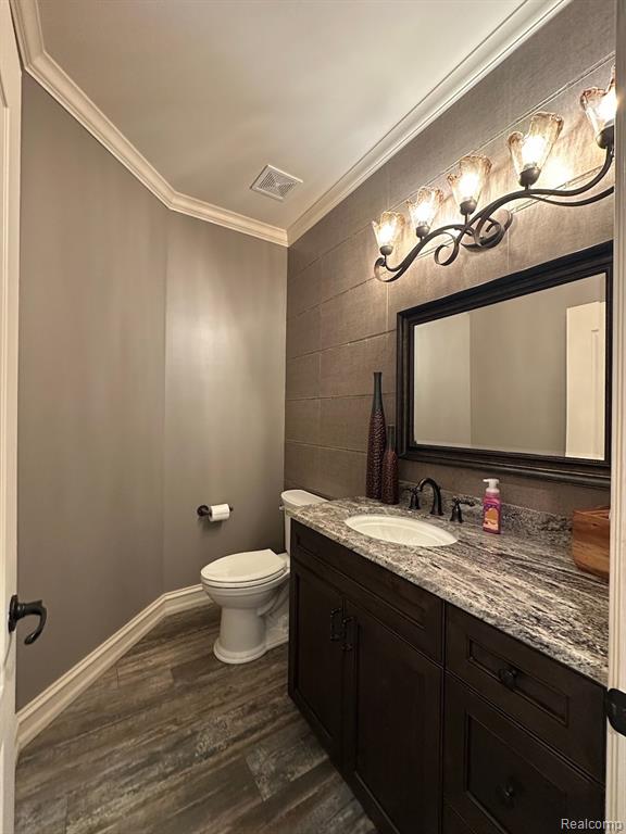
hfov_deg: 85.7
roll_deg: -0.9
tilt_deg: +0.0
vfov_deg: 102.1
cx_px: 313
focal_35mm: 14
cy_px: 417
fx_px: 338
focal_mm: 2.22
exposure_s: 1/60
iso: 640
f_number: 2.2
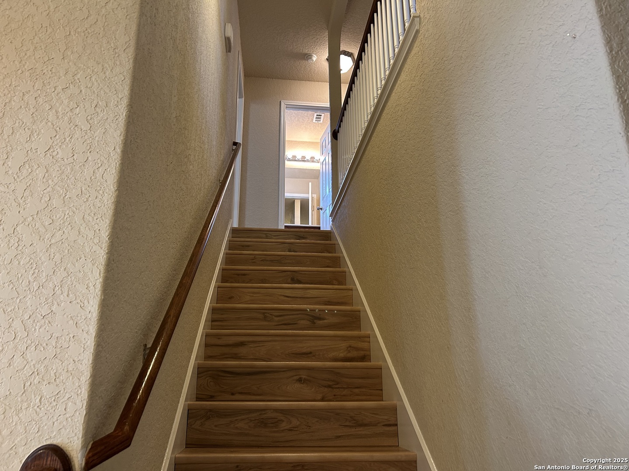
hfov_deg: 67.3
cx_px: 314
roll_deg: +0.2
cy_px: 236
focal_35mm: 26
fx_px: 472
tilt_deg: +15.6
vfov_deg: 53.1
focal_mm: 5.7
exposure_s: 1/60
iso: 160
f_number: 1.5
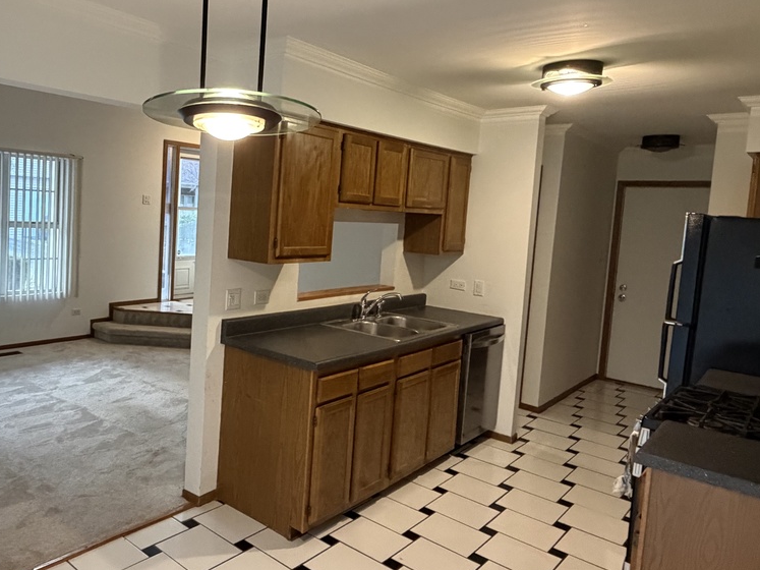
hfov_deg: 62.5
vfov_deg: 51.2
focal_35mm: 27
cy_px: 252
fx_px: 593
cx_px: 213
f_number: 2.2
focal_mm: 2.22
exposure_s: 1/60
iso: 640
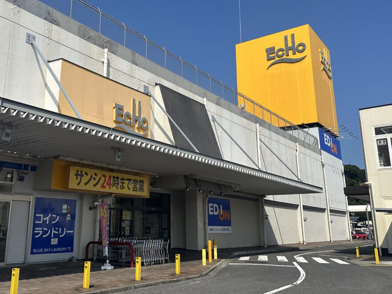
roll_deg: +0.7
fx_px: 396
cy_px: 118
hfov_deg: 52.2
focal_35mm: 35
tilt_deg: +11.1
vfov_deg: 40.5
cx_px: 153
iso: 80
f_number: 1.78
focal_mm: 6.86
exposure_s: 1/8197
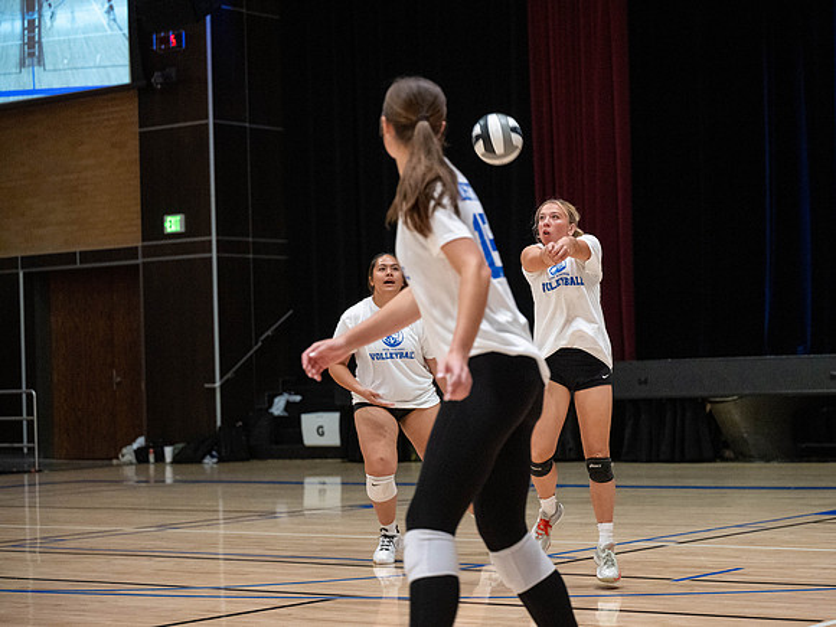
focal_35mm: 85
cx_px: 525
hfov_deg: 23.1
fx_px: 2042
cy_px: 317
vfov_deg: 17.5
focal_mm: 70
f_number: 2.8
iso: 5000
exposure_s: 1/500
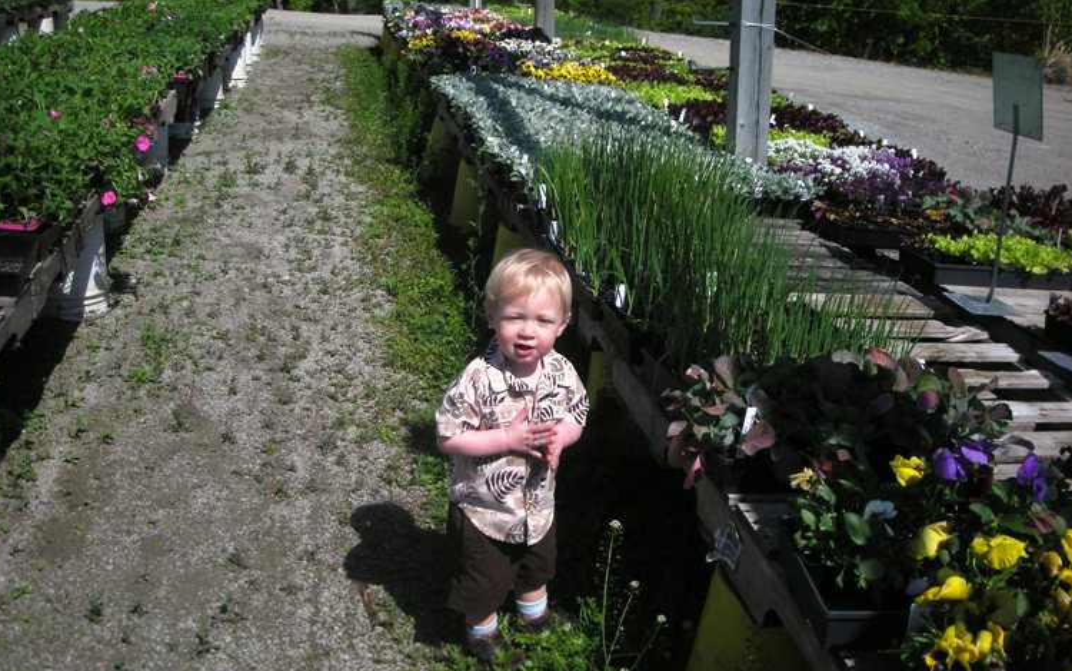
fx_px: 1110
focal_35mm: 38
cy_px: 341
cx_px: 535
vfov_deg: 33.6
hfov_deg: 51.5
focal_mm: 5.7
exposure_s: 1/733
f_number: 5.7
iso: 50
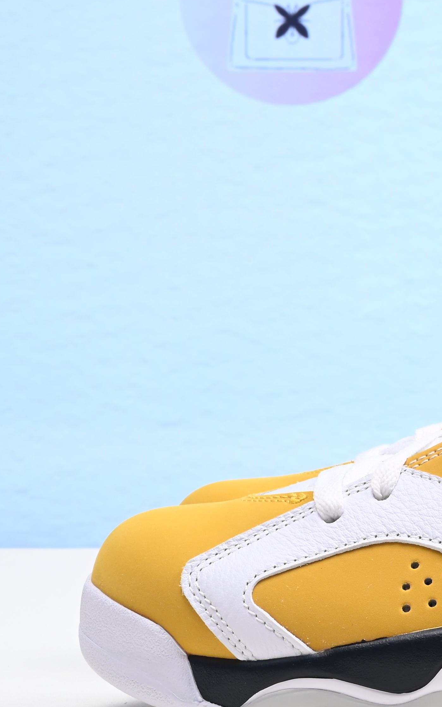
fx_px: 2004
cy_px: 281
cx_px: 581
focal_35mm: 104
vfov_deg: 20.0
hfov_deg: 12.2
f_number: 16
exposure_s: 1/2
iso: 100
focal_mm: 38
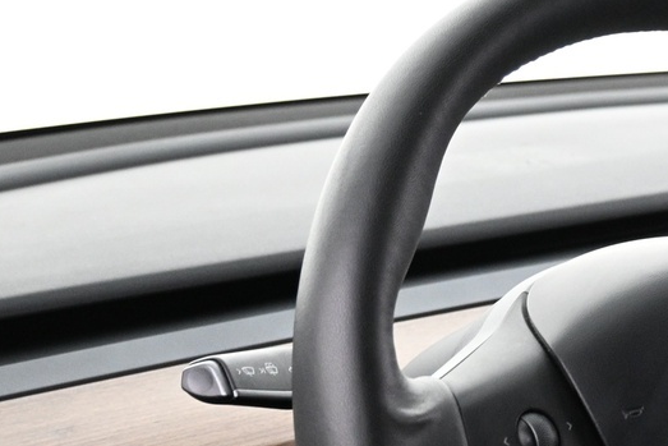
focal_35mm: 98
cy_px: 358
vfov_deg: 14.0
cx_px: 659
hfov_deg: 20.3
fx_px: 1810
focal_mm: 21
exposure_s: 1/20
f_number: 4
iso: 1600
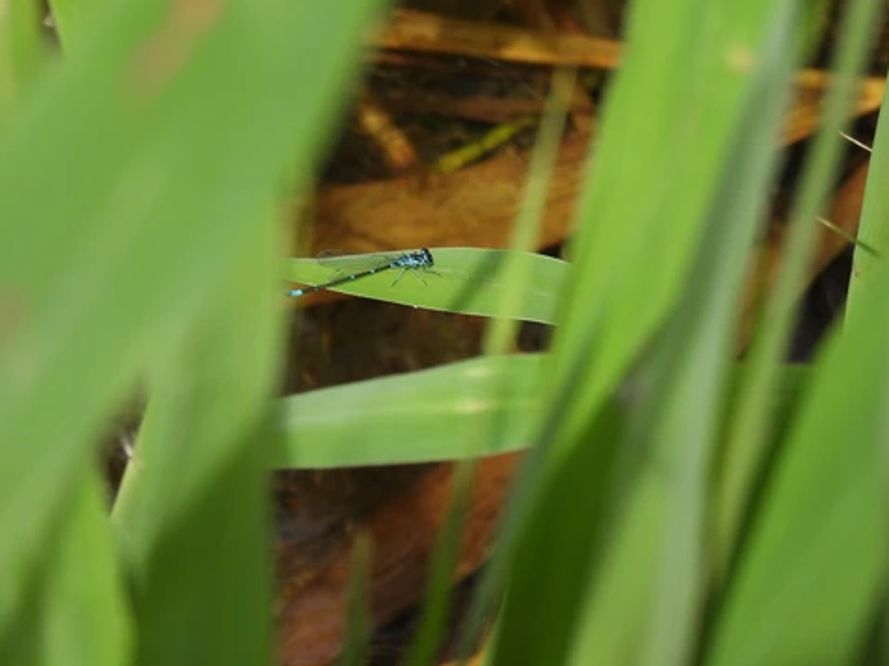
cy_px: 309
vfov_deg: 3.7
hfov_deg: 4.9
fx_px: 10319
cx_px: 439
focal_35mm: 402
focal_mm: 53.5
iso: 100
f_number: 5.6
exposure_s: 1/320
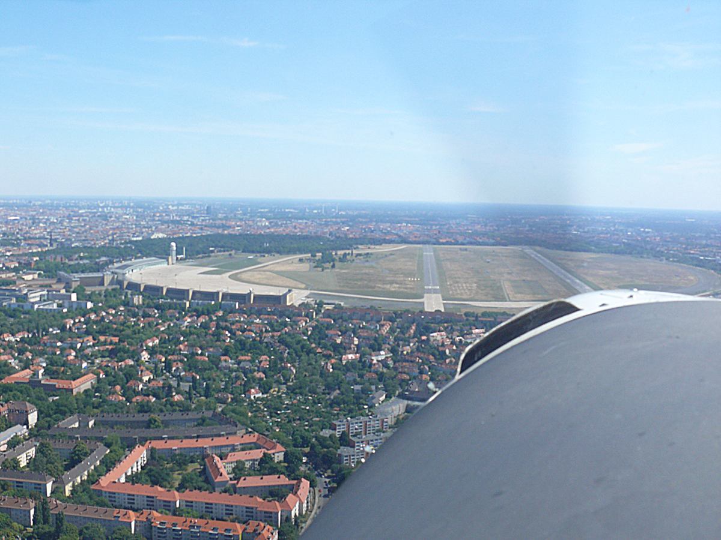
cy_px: 270
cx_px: 360
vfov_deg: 40.7
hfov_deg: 52.6
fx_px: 729
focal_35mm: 35
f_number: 5.6
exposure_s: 1/320
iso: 100
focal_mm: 7.4
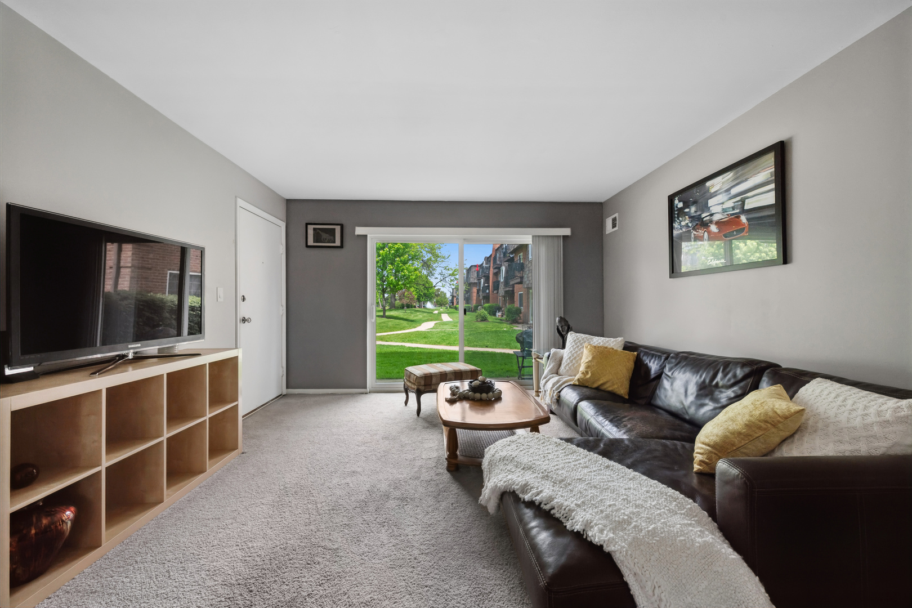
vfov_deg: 81.2
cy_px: 304
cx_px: 456
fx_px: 355
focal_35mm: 14
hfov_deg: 104.3
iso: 400
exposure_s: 1/250
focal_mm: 14
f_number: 8
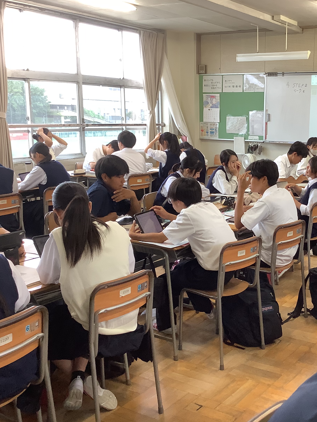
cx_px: 255
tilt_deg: -10.7
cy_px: 209
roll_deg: -1.8
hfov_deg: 33.3
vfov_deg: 44.8
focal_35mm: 42
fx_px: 513
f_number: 2.4
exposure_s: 1/50
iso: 80
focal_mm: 3.3
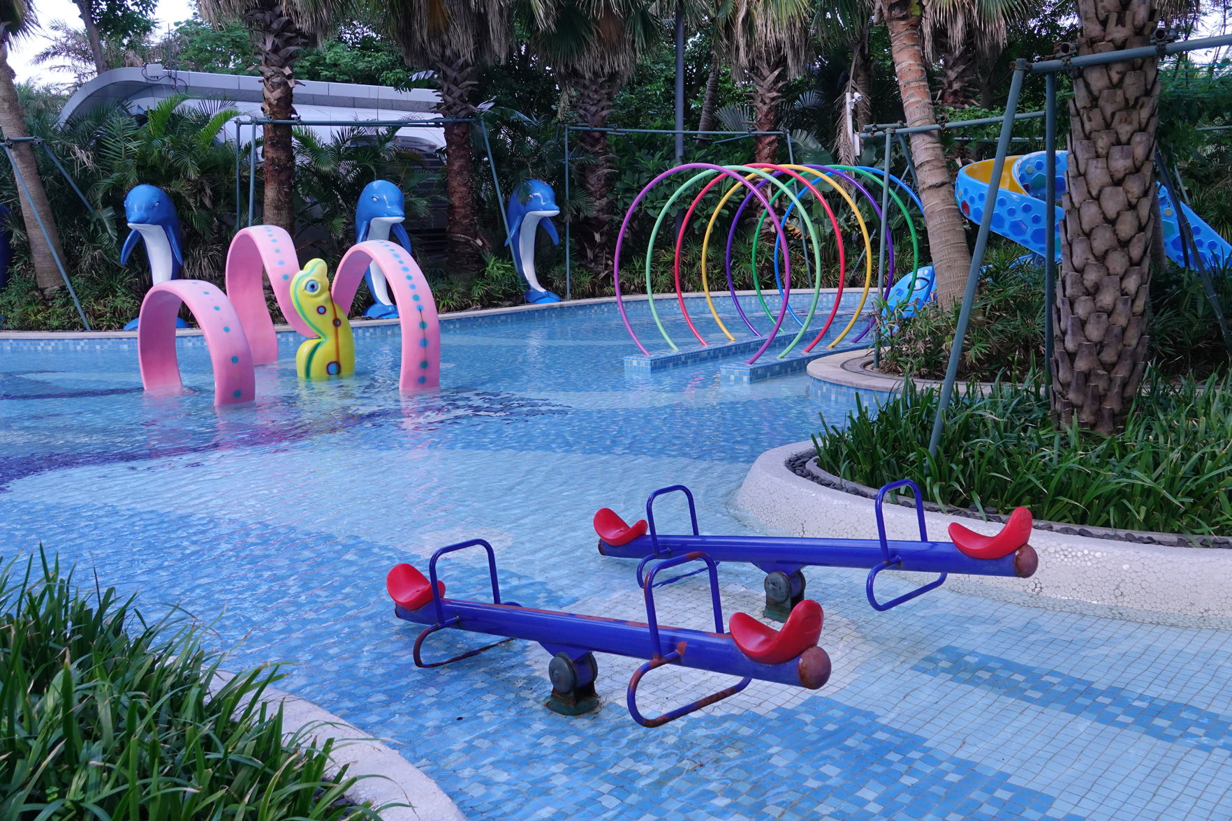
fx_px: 1095
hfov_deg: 58.7
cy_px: 410
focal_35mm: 32
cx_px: 616
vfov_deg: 41.1
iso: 320
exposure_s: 1/1000
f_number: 2.8
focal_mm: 11.77
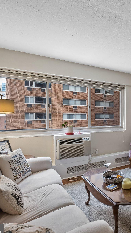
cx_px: 143
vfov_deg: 76.3
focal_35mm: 24
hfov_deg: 39.3
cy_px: 118
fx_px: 148
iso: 250
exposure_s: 1/7
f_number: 8
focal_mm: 10
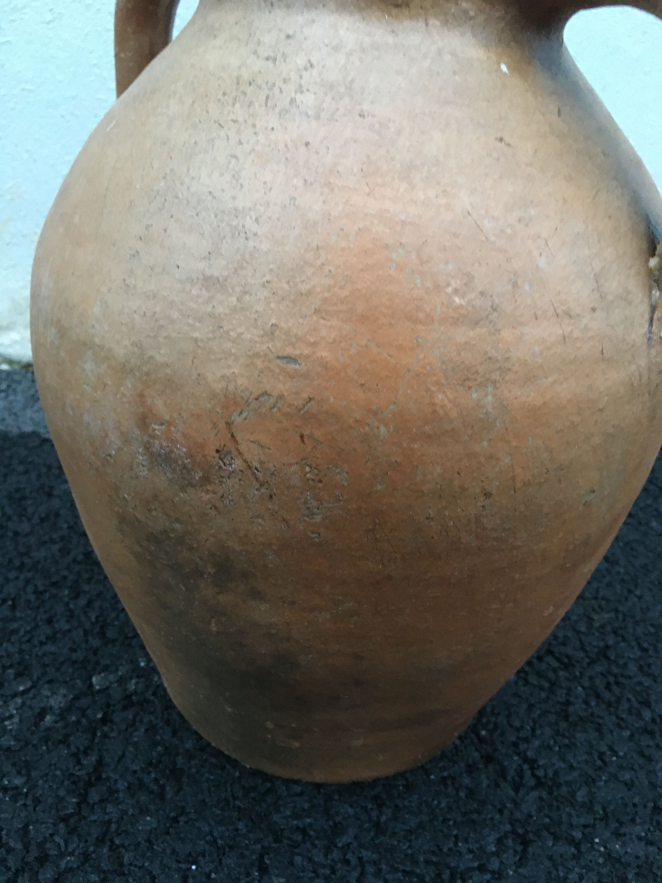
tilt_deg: -27.0
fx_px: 739
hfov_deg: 48.2
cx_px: 331
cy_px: 442
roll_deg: -1.1
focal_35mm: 29
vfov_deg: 61.7
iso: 400
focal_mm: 4.15
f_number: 2.2
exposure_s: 1/17
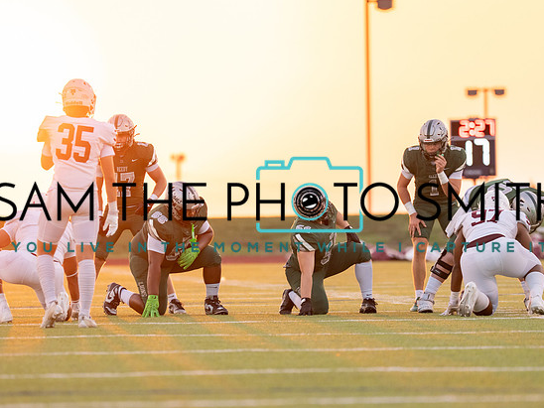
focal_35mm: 332
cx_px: 318
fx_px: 5217
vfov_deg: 4.5
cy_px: 240
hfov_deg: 6.0
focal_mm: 200
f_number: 2.8
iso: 640
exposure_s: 1/1250
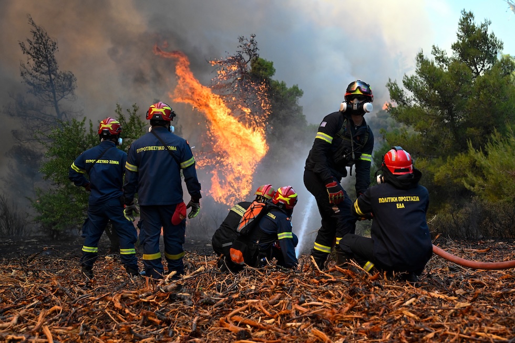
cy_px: 172
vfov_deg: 30.5
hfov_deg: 44.5
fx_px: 629
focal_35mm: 44
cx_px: 258
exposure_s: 1/400
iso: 2500
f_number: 4
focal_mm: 44
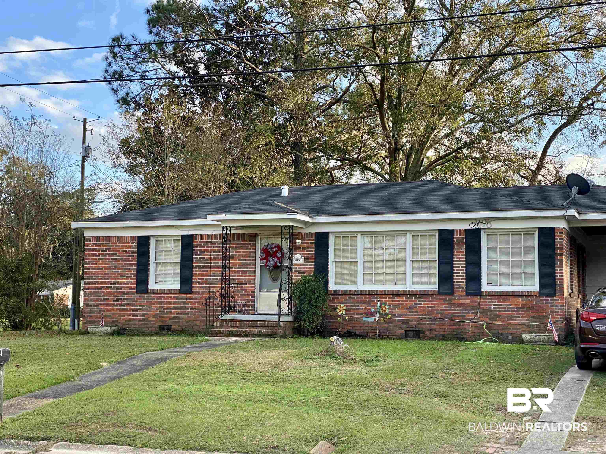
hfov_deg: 36.8
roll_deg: -1.7
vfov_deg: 28.0
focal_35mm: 52
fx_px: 910
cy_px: 227
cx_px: 303
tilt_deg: +6.2
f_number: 2
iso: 20
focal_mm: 6
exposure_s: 1/400
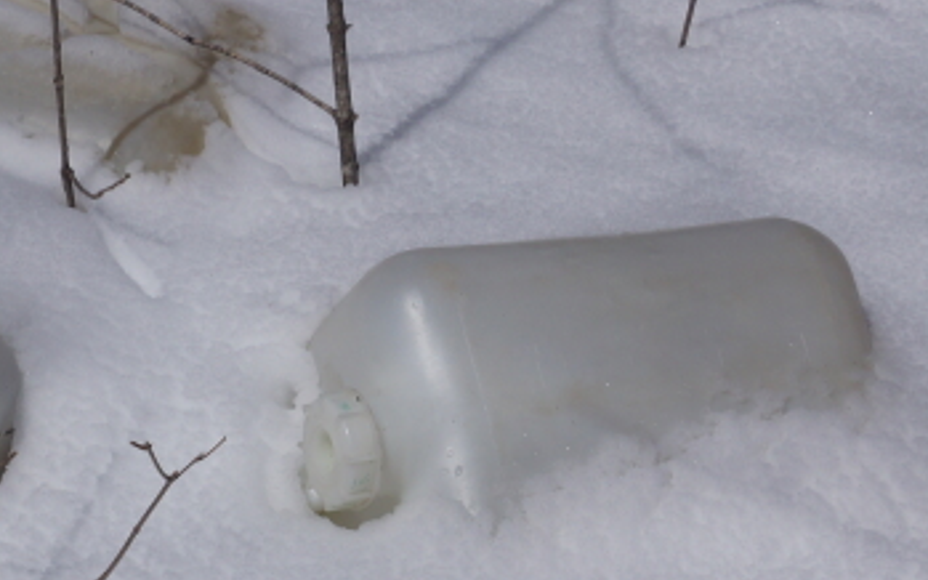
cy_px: 412
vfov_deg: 8.5
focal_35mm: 153
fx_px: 3881
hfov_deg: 13.6
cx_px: 231
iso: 100
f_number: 13
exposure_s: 1/200
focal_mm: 35
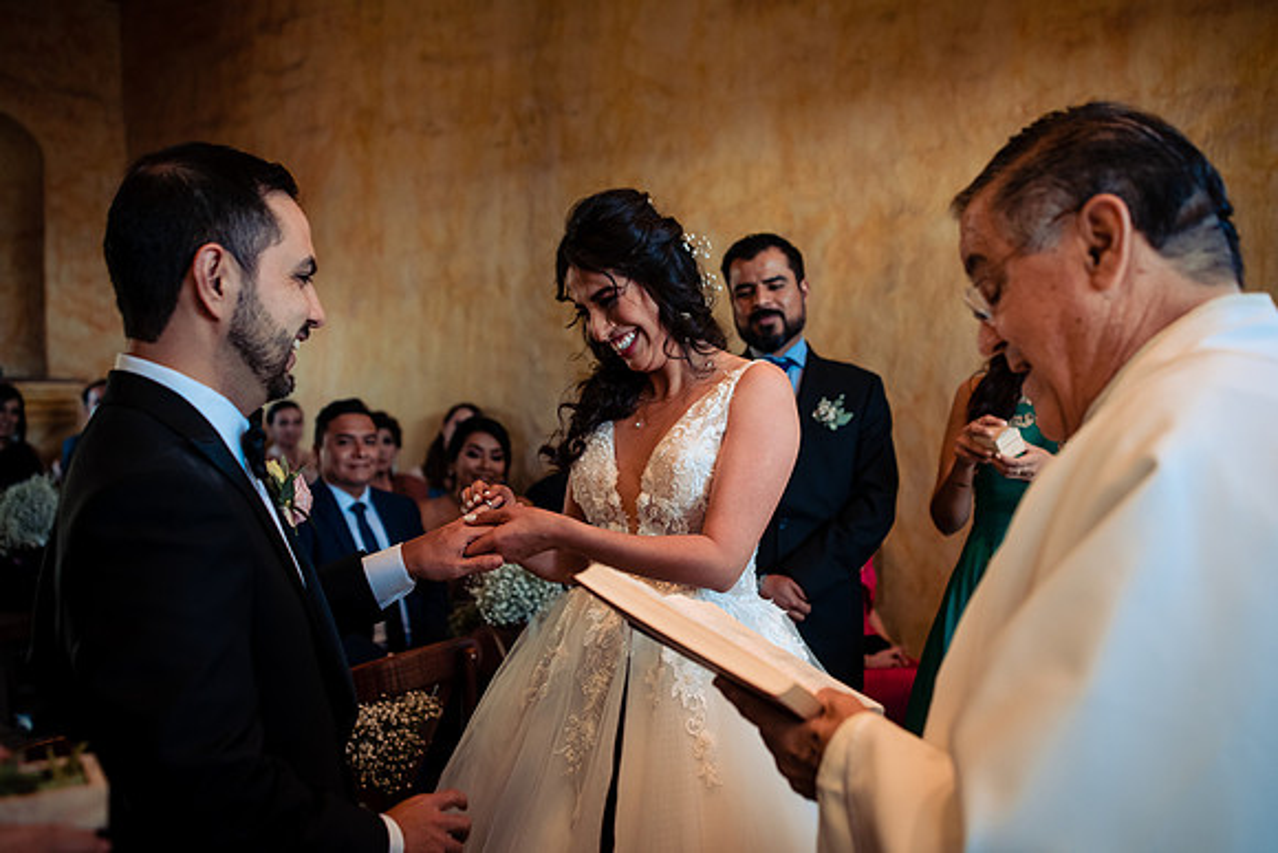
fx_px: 1243
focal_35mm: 35
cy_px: 426
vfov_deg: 37.9
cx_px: 639
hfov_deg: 54.4
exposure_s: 1/200
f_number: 2.8
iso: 1250
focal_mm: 35
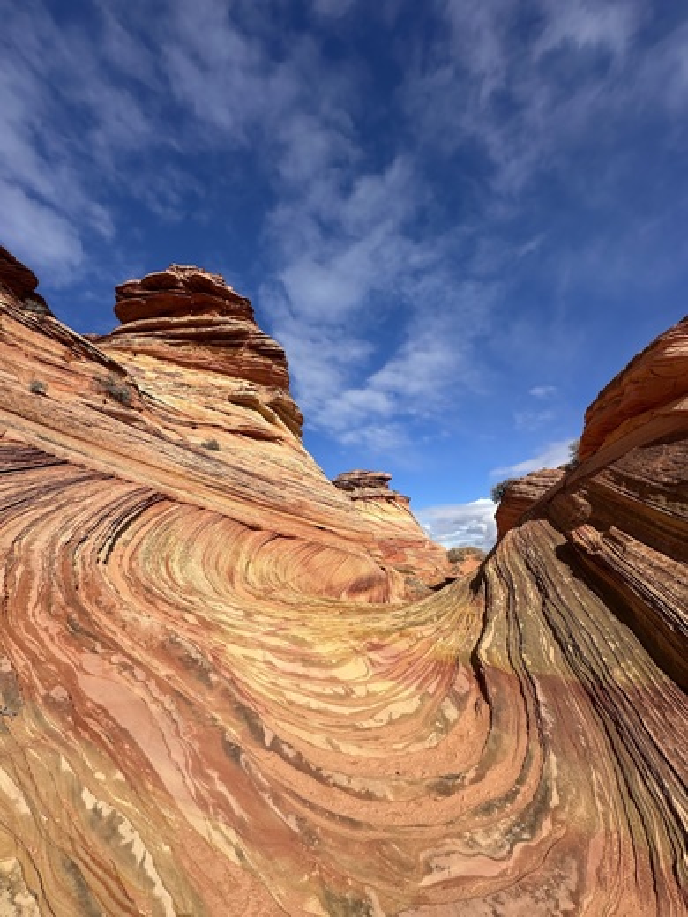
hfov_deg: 85.7
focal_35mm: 14
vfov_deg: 102.1
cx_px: 344
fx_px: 371
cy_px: 458
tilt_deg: +17.7
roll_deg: +1.0
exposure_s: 1/3205
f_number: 2.2
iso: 50
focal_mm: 2.22
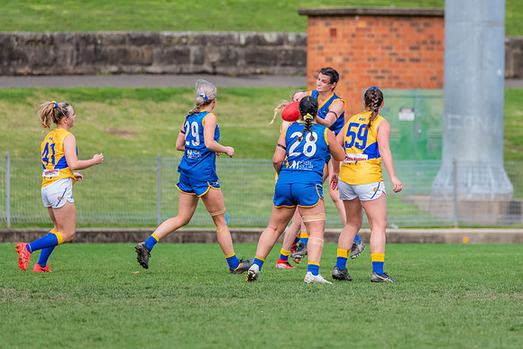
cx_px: 334
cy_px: 145
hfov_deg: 3.8
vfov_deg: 2.5
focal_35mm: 540
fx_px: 7840
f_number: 7.1
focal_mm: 420
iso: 800
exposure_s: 1/1600
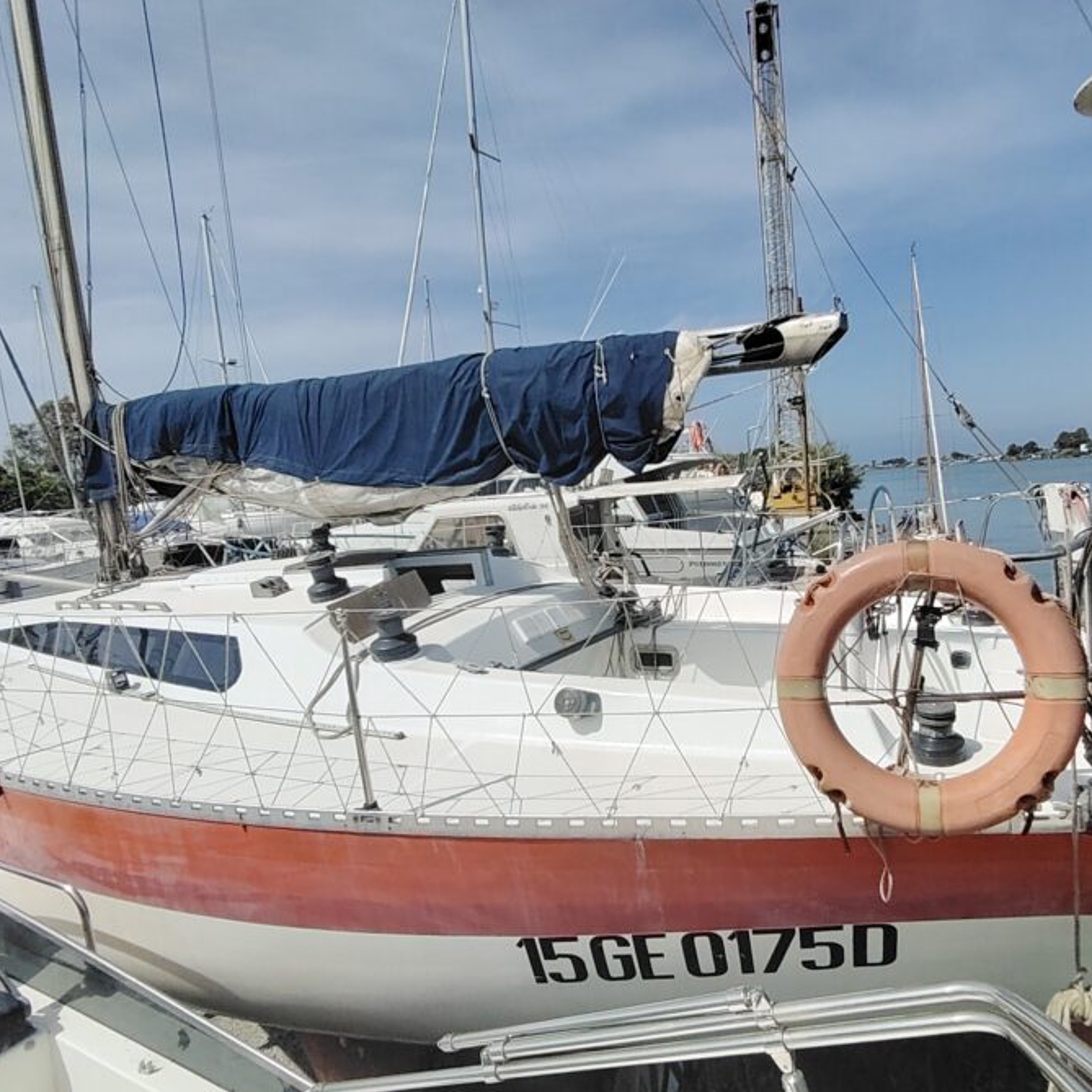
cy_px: 584
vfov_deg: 67.2
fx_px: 821
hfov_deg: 66.8
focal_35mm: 23
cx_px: 635
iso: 100
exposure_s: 1/5702
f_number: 2.2
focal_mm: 1.42
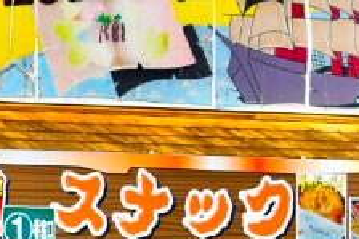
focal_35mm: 408
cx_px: -370
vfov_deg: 3.4
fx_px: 4066
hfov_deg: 5.0
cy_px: 279
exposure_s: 1/1250
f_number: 5
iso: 400
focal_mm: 58
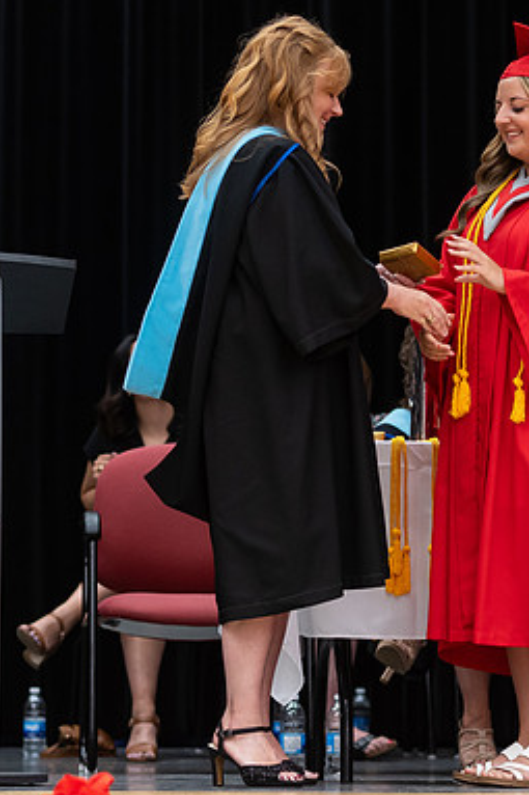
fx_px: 4125
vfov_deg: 11.0
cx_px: 417
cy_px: 411
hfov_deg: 7.3
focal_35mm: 187
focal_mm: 85
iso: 1000
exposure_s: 1/200
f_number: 2.8
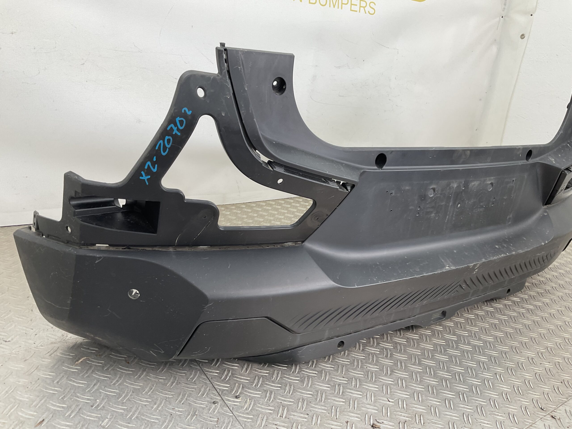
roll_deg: -10.9
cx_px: 286
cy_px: 214
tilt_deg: -19.1
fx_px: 479
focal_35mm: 29
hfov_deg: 61.7
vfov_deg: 48.2
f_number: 1.8
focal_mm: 3
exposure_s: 1/120
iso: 25
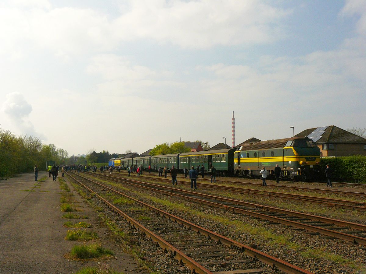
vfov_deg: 34.3
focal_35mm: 42
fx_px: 444
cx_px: 183
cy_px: 137
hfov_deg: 44.8
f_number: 8
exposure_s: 1/640
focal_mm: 6.9
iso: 100
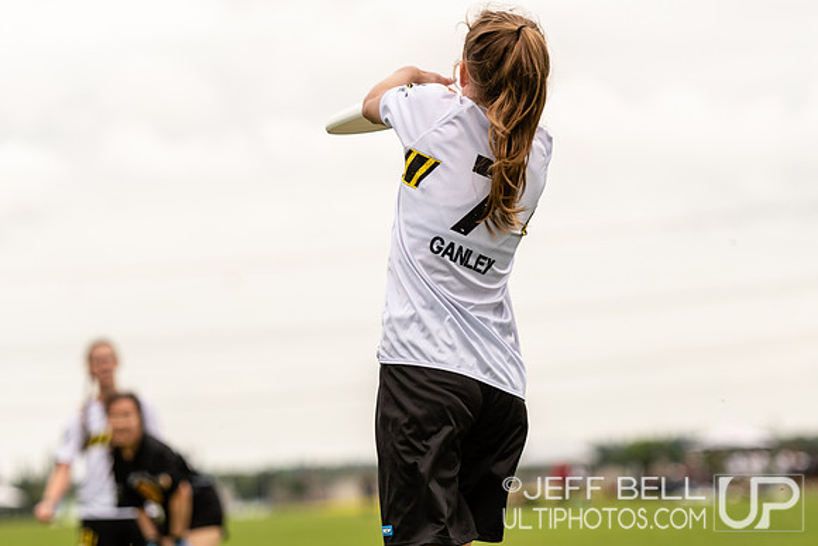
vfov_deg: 7.0
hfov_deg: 10.5
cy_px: 273
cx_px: 409
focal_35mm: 195
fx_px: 4432
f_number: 2.8
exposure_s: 1/1000
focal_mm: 130
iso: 100
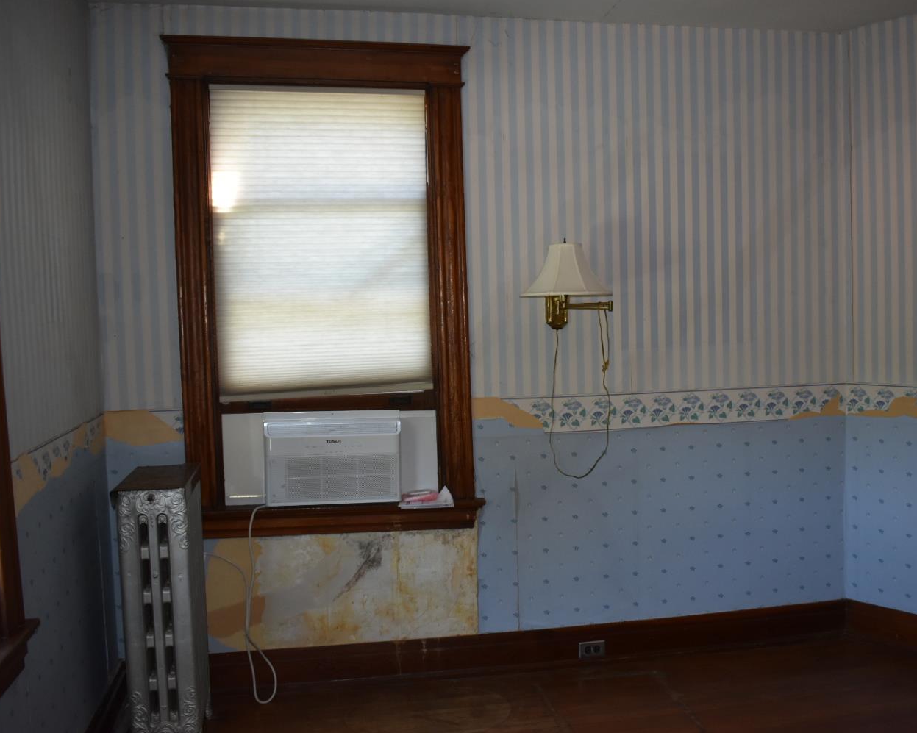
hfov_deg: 50.6
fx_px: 965
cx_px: 529
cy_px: 366
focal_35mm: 36
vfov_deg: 41.6
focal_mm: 21
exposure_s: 1/160
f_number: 3.8
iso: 800
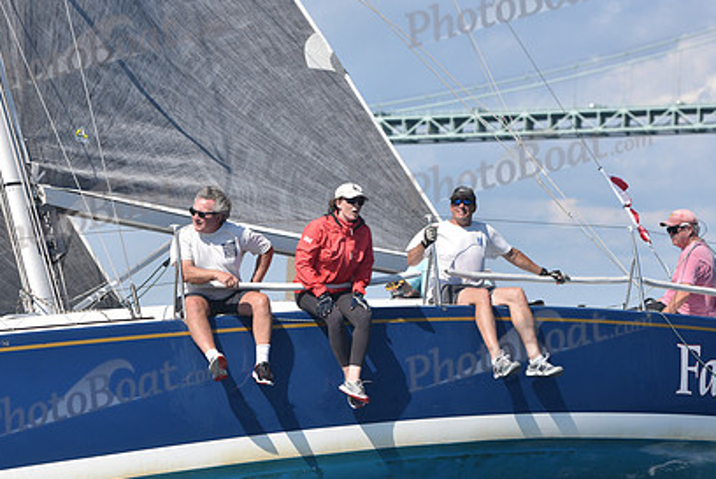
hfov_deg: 14.4
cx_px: 316
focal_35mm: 142
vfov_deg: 9.7
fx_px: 2827
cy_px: 280
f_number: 5
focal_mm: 100
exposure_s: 1/1000
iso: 250
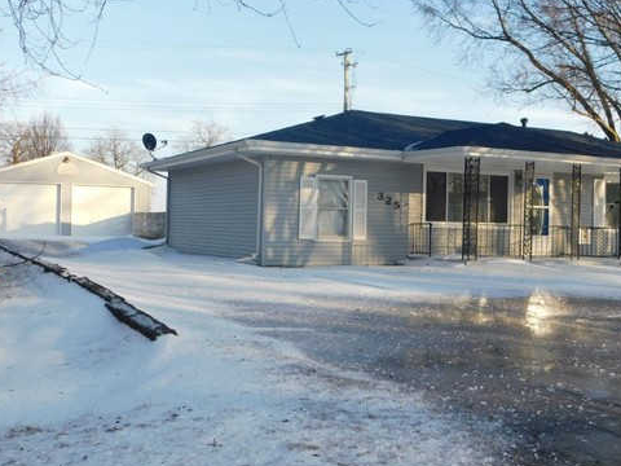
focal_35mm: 48
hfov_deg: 39.3
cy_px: 203
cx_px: 400
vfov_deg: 30.2
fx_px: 861
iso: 125
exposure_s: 1/500
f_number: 3.5
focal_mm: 6.3
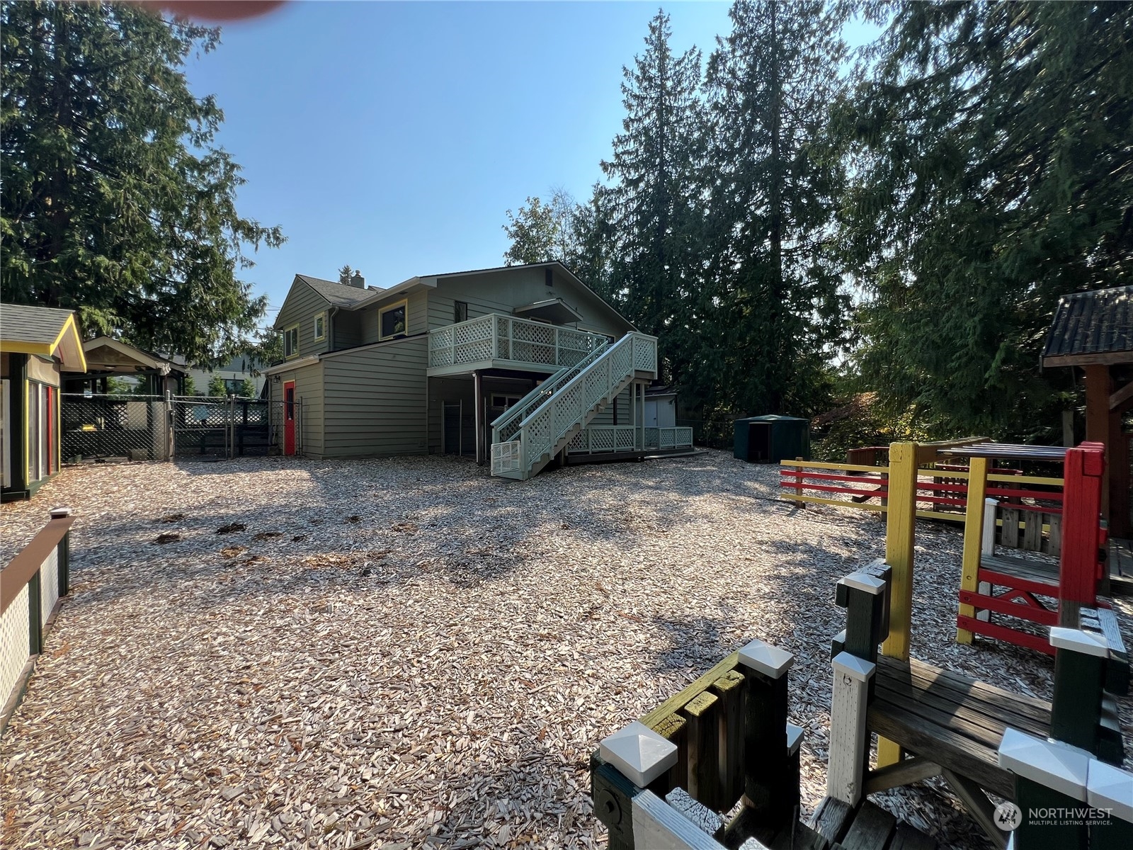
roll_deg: +0.6
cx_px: 566
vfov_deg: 89.9
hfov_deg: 106.2
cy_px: 425
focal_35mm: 13
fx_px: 425
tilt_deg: -0.1
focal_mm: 1.57
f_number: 1.8
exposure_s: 1/626
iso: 32
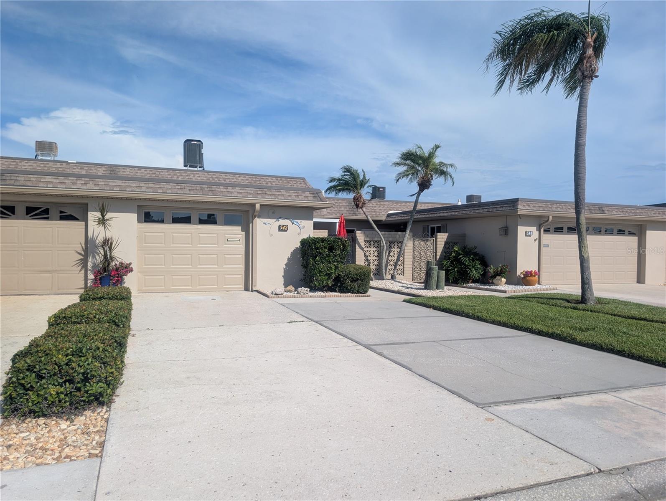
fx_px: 462
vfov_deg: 56.9
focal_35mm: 24
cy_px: 250
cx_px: 333
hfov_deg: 71.5
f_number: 1.68
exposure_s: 1/1912
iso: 29
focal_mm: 6.9
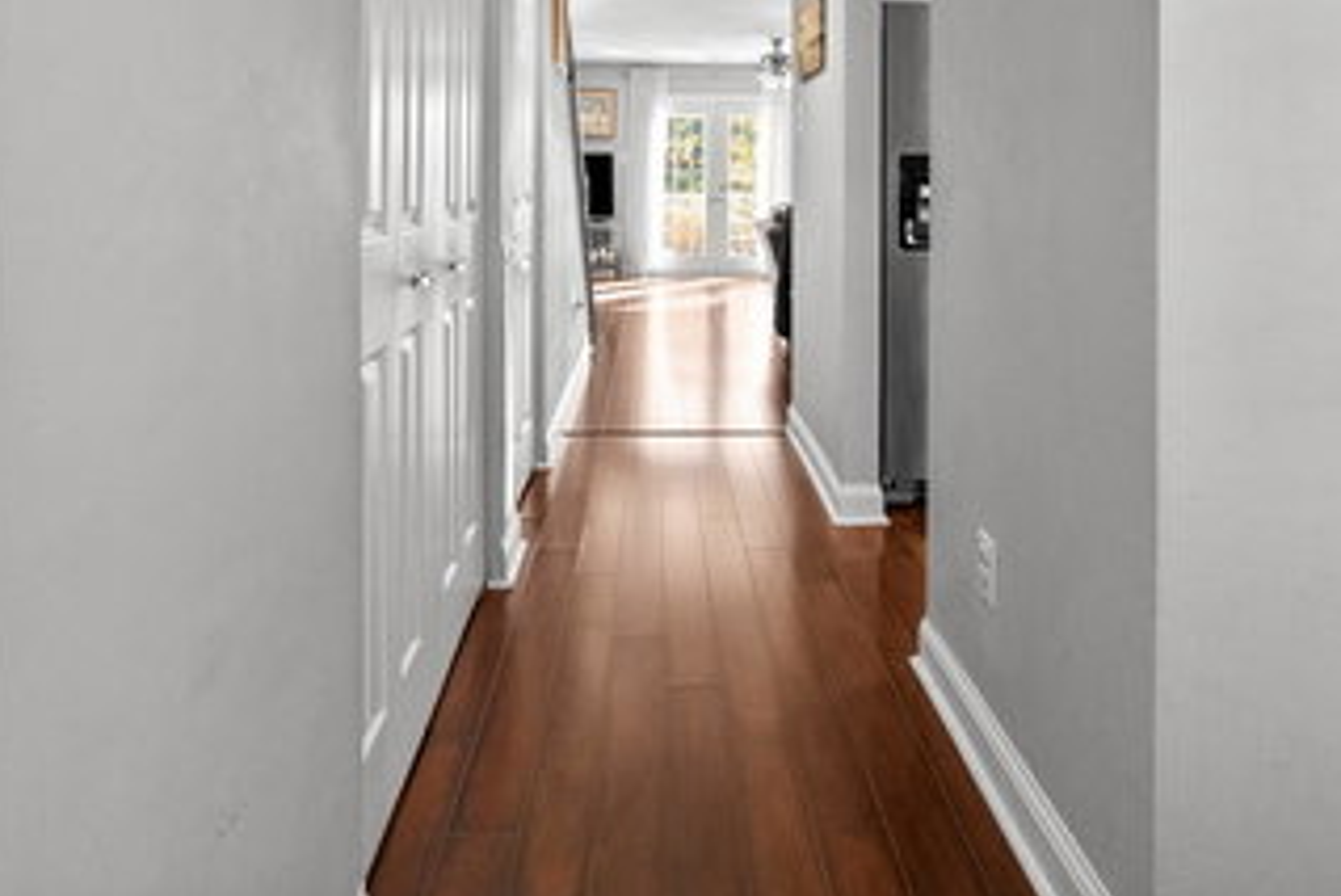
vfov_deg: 51.1
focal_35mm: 24
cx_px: 683
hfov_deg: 73.7
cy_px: 231
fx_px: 894
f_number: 8
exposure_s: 1/50
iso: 2500
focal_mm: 16
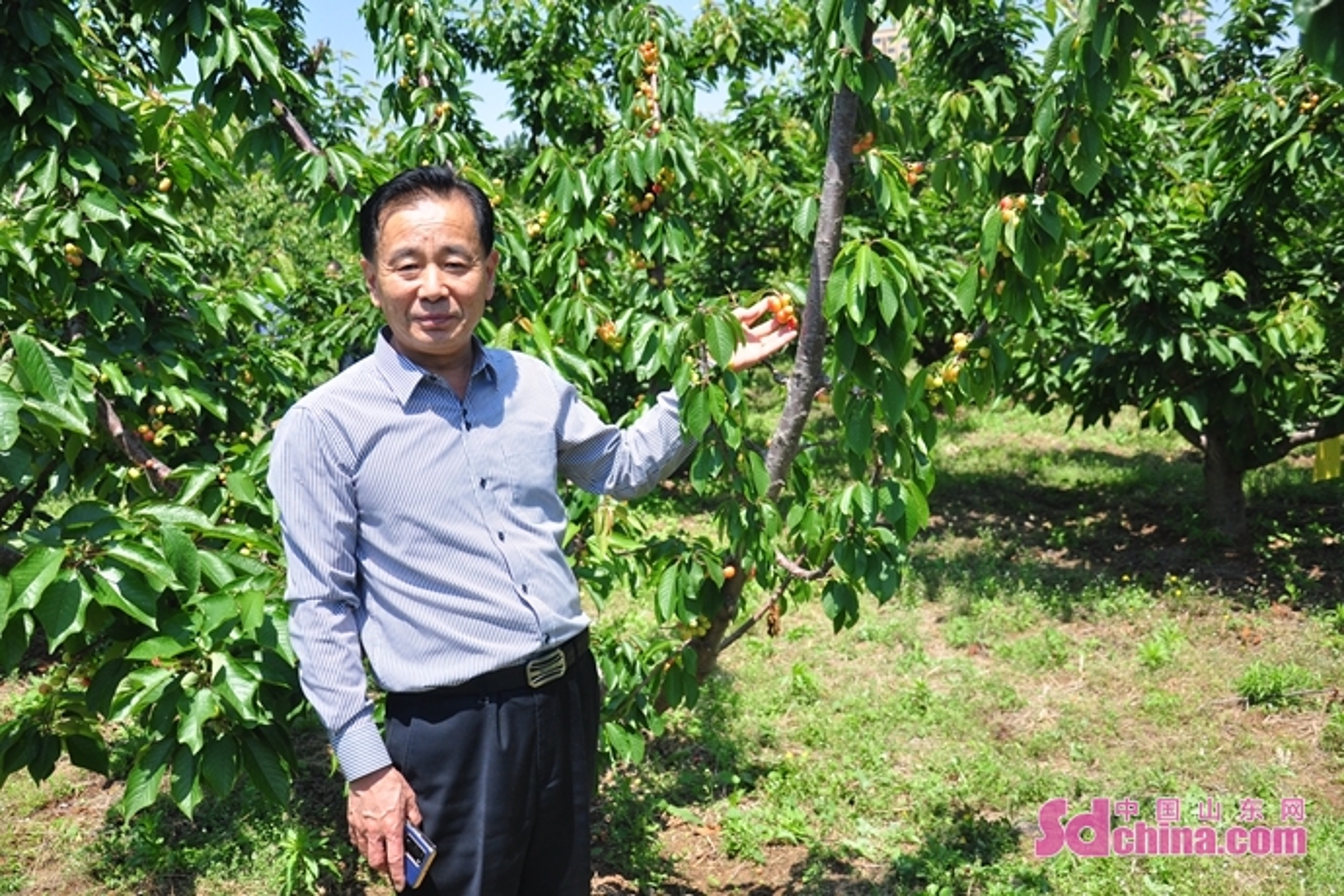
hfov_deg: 57.2
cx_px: 672
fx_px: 1232
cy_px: 448
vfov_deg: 40.0
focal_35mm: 33
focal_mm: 22
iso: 400
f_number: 3.8
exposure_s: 1/2000
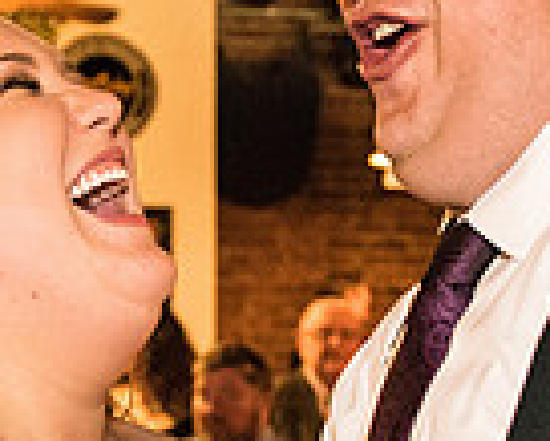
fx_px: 1938
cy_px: 410
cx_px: 98
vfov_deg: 12.9
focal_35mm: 119
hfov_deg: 16.0
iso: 4000
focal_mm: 24
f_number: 2.8
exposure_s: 1/100
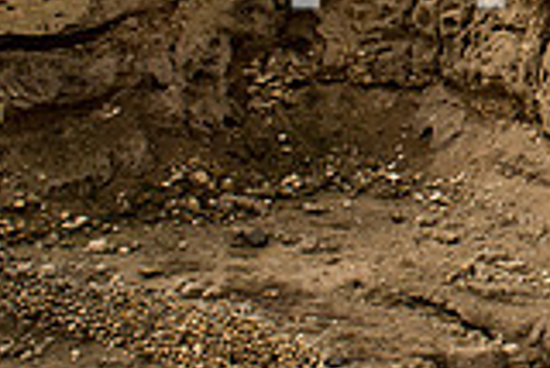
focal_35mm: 87
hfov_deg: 20.5
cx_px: 784
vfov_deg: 15.1
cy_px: -88
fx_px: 1330
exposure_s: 1/1000
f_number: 3.5
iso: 100
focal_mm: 24
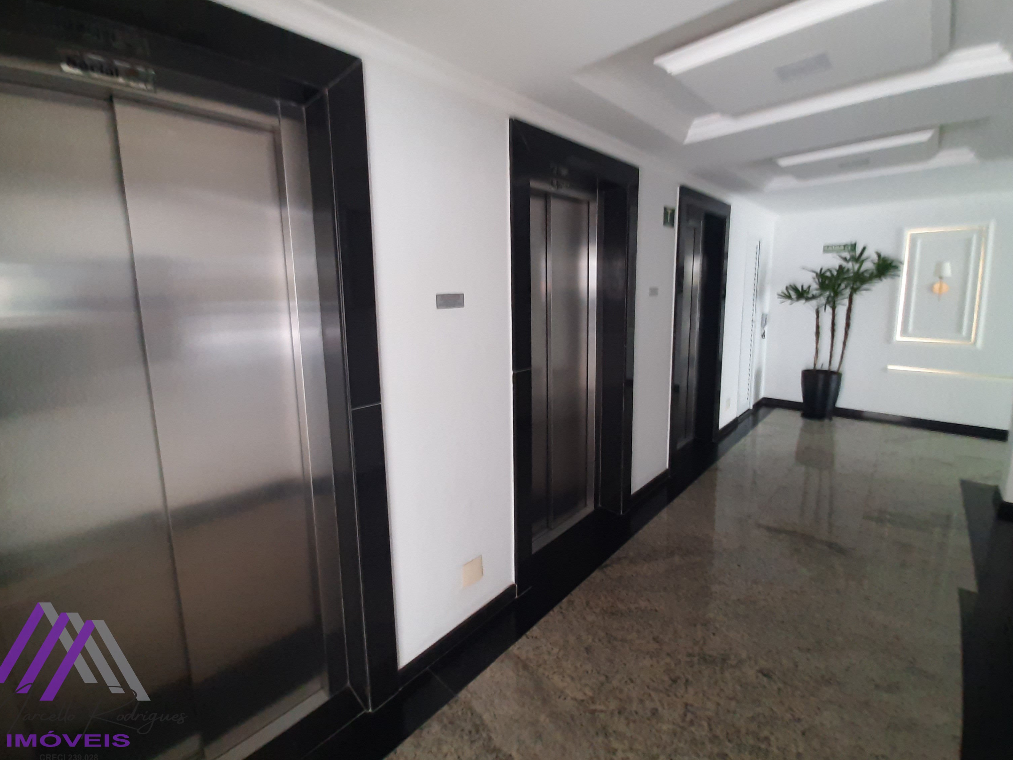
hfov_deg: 102.0
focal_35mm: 14
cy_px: 352
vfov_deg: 85.5
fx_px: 410
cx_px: 494
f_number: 2.2
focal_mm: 1.42
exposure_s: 1/30
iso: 200
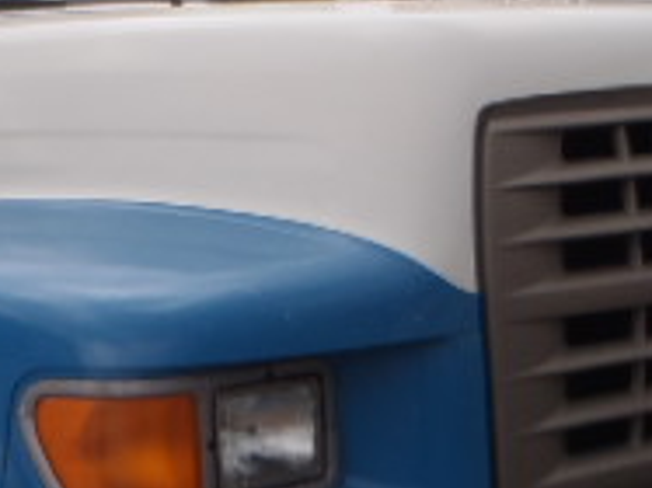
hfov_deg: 20.0
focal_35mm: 96
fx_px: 1807
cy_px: 376
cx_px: 38
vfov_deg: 15.3
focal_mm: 5
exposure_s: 1/200
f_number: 4.5
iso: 80
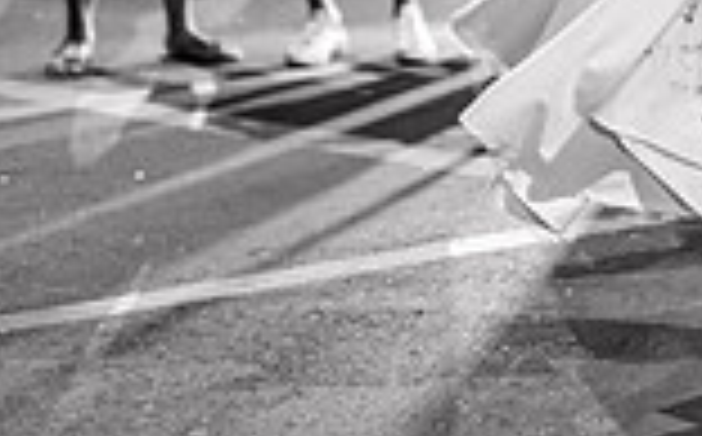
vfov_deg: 5.8
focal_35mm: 219
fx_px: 4184
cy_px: -445
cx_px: 845
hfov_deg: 9.5
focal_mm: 50
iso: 2000
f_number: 1.2
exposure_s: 1/320
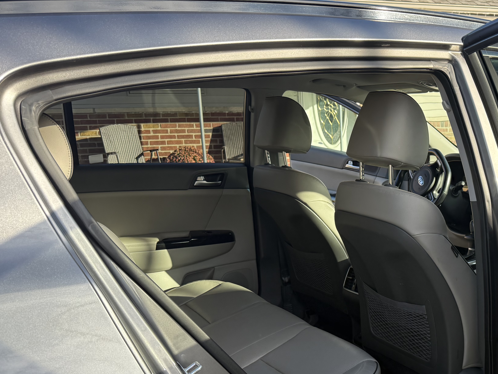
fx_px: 604
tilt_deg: -11.8
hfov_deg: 43.1
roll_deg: +1.6
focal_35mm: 42
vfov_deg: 33.9
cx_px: 385
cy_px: 258
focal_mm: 6.76
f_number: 1.78
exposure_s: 1/1032
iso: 100
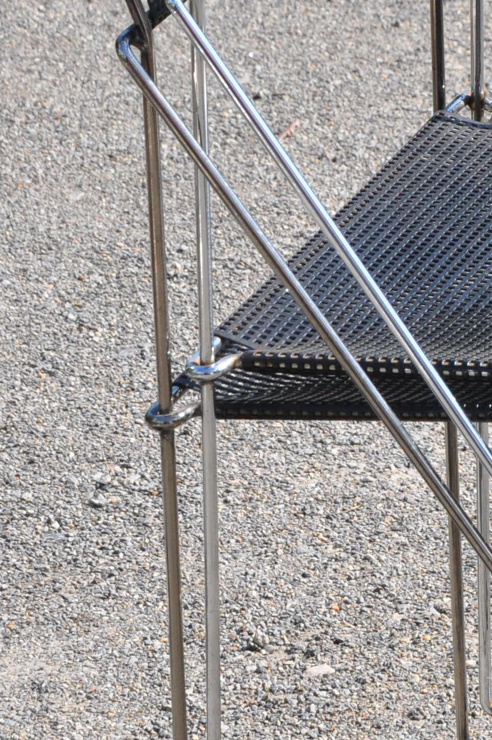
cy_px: 267
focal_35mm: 274
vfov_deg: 7.5
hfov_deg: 5.0
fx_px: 5629
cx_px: 522
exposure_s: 1/500
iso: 640
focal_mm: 62
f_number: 11
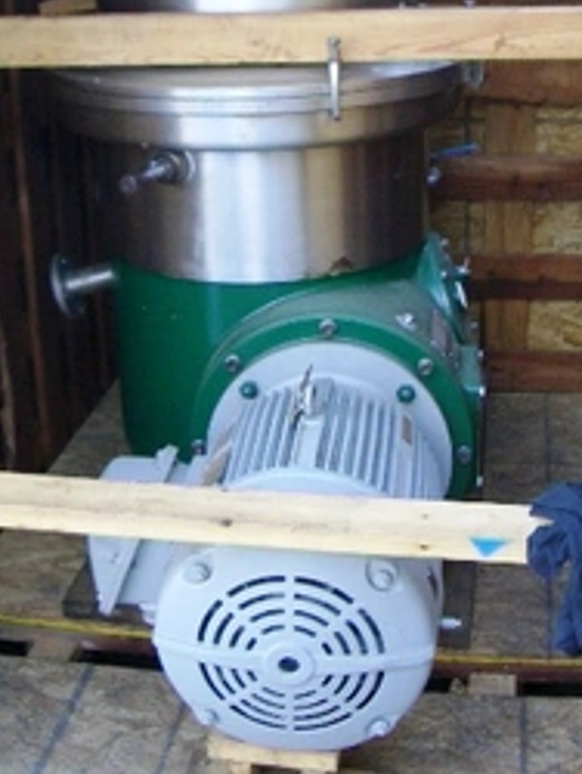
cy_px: 266
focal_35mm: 56
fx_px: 1253
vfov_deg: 34.0
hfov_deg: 26.1
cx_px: 276
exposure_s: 1/80
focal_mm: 5.8
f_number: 2.6
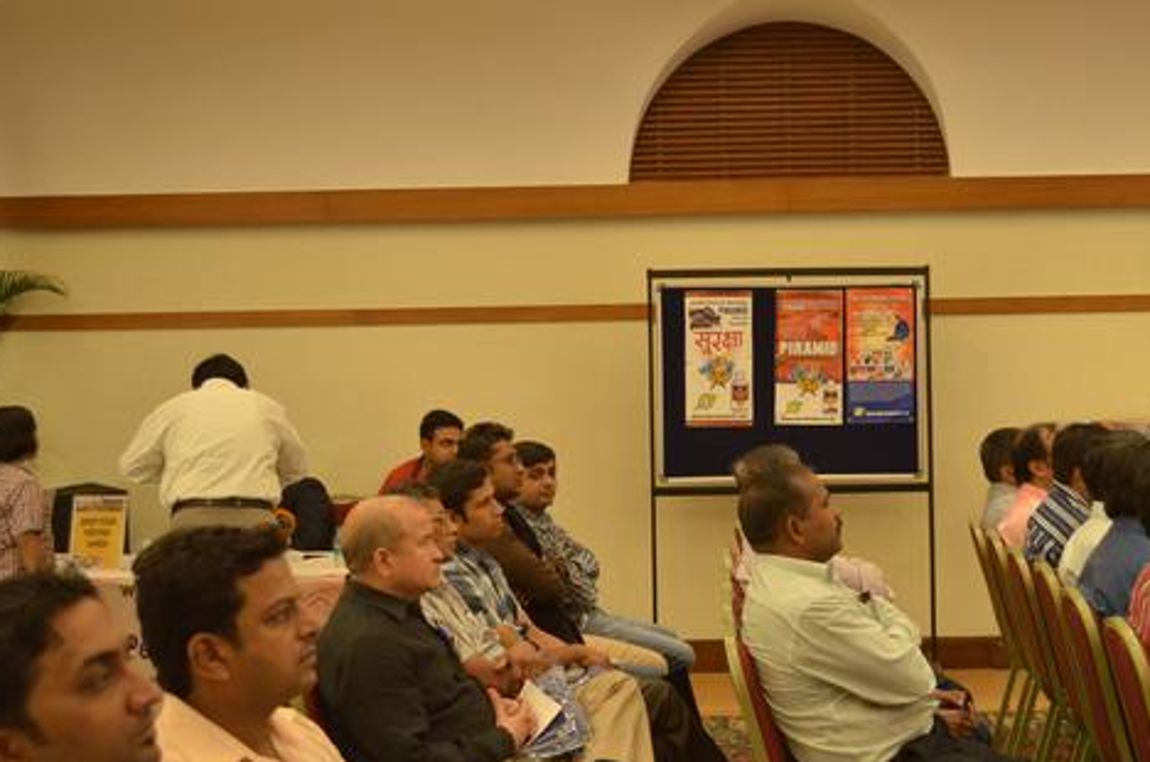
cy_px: 407
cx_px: 722
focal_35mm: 50
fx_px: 1594
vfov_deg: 26.9
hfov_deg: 39.4
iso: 1000
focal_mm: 26
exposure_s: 1/40
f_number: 4.2
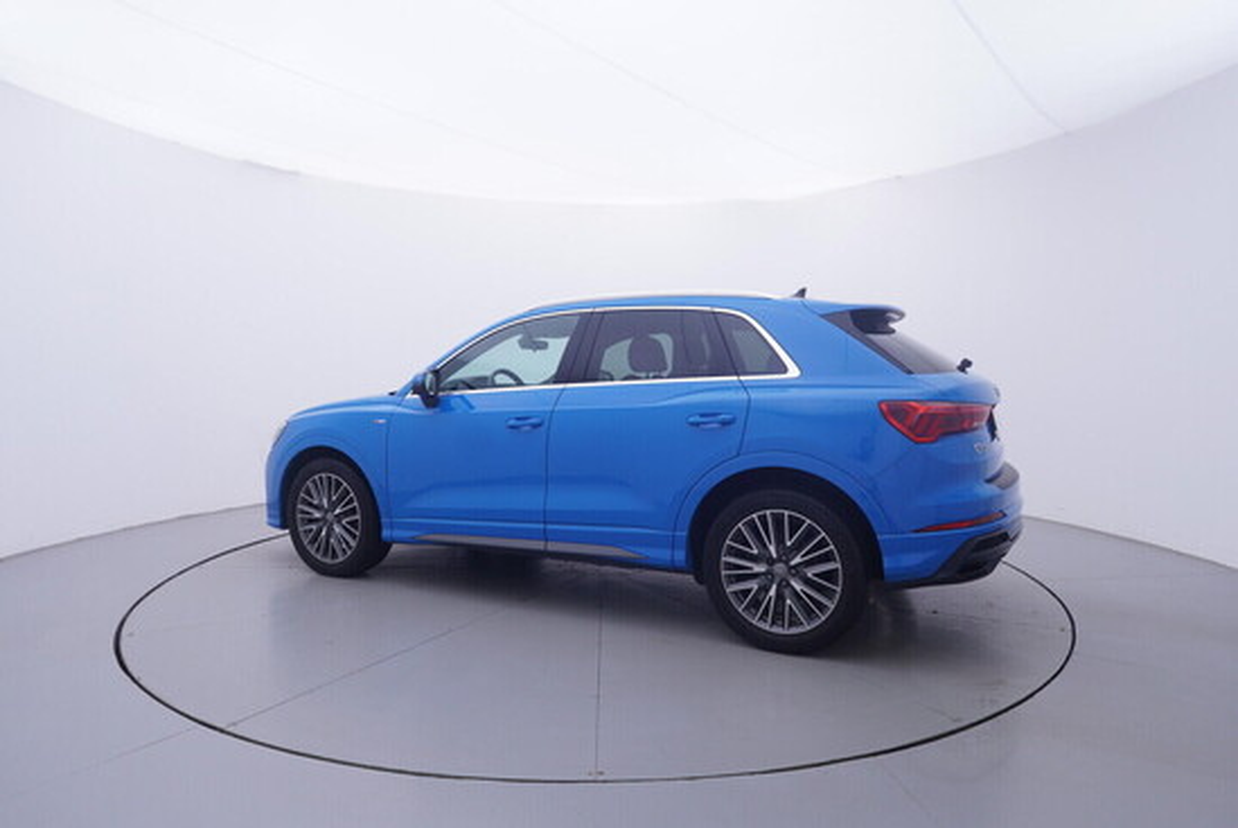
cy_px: 414
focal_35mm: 22
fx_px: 774
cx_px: 619
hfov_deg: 77.3
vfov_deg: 56.2
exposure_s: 1/80
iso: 200
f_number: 5
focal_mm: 15
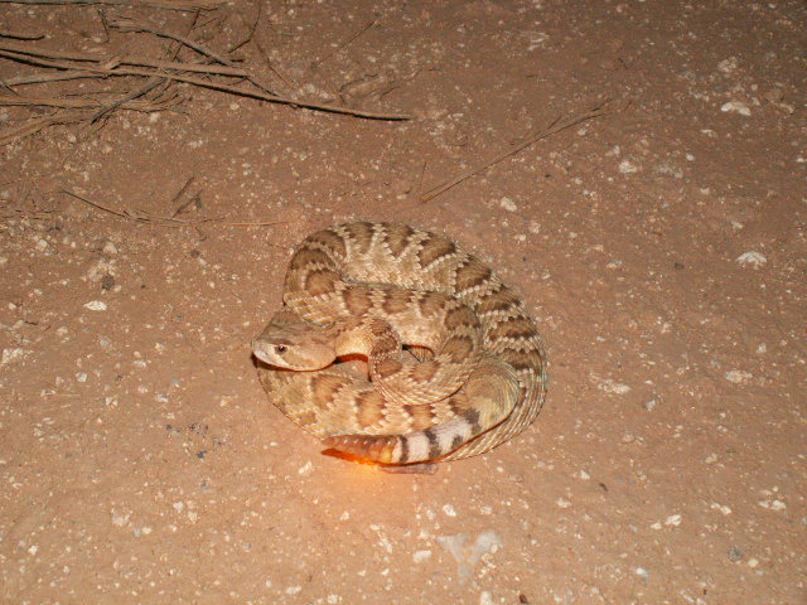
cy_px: 302
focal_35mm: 62
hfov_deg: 31.2
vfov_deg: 23.7
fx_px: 1445
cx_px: 404
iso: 160
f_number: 3.2
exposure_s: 1/40
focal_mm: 10.28
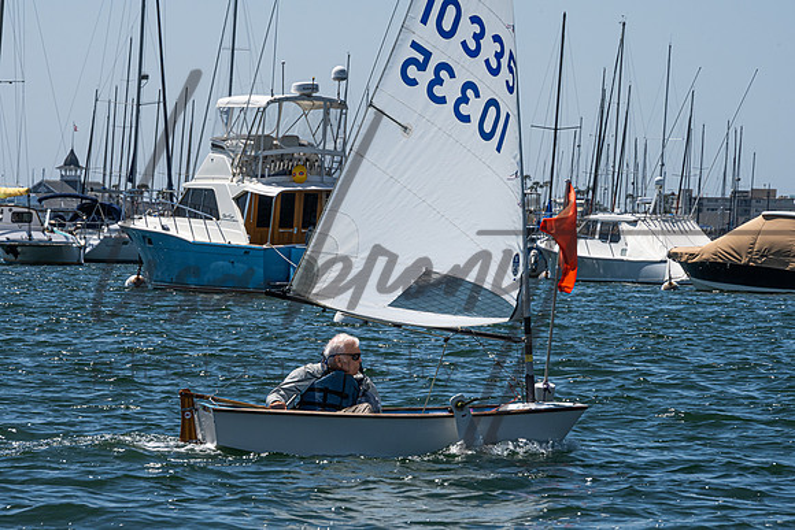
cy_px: 283
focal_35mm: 242
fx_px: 5356
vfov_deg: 5.7
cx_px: 344
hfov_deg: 8.5
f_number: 16
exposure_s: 1/640
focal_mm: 200
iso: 250
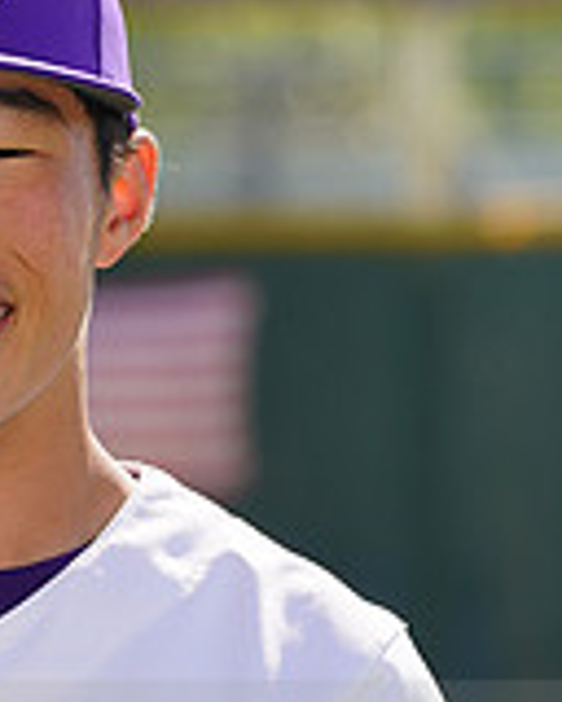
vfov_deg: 2.5
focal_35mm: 787
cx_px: -13
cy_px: 741
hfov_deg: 2.0
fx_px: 16363
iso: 100
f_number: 8
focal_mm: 232
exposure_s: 1/250
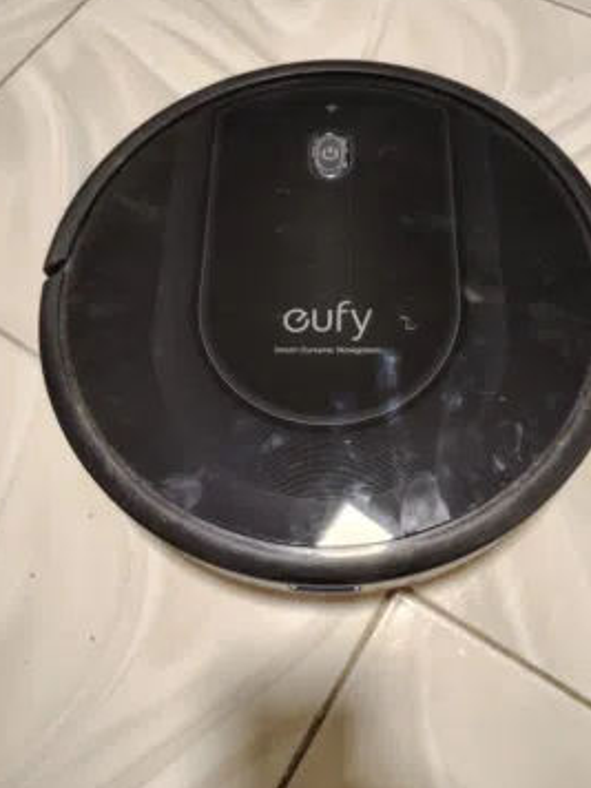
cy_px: 374
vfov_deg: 65.3
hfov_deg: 51.3
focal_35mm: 27
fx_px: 615
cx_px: 321
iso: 4366
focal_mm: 5.25
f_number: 1.75
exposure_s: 1/50
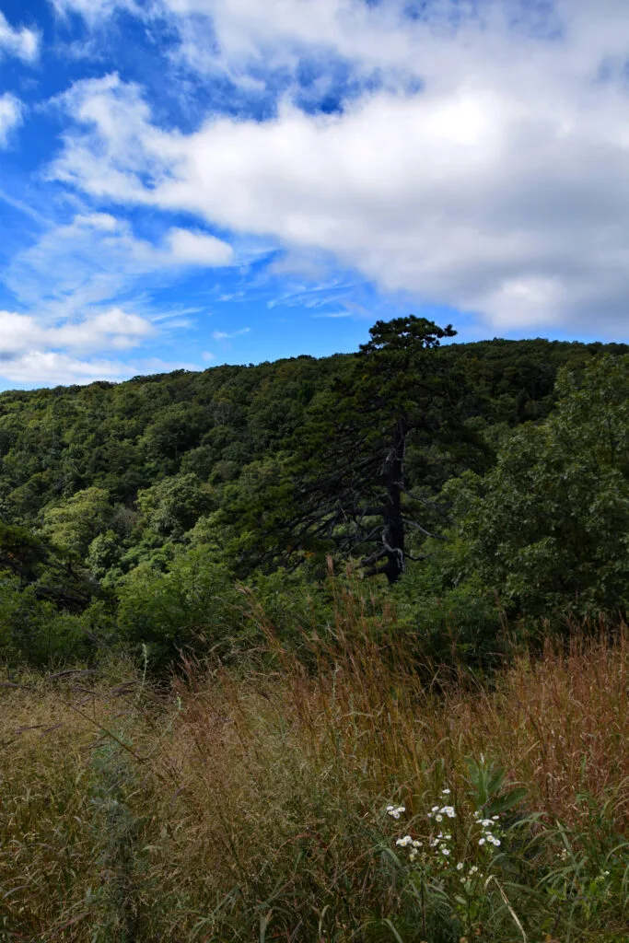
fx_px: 707
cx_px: 314
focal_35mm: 27
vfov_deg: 67.4
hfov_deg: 47.9
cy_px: 472
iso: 200
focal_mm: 18
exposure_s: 1/320
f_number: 9
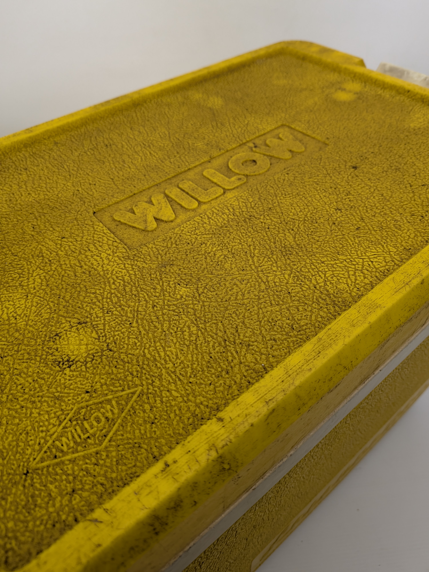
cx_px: 214
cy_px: 286
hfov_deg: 56.8
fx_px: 397
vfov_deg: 71.6
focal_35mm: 24
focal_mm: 4.53
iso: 42
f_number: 1.7
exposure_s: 1/304
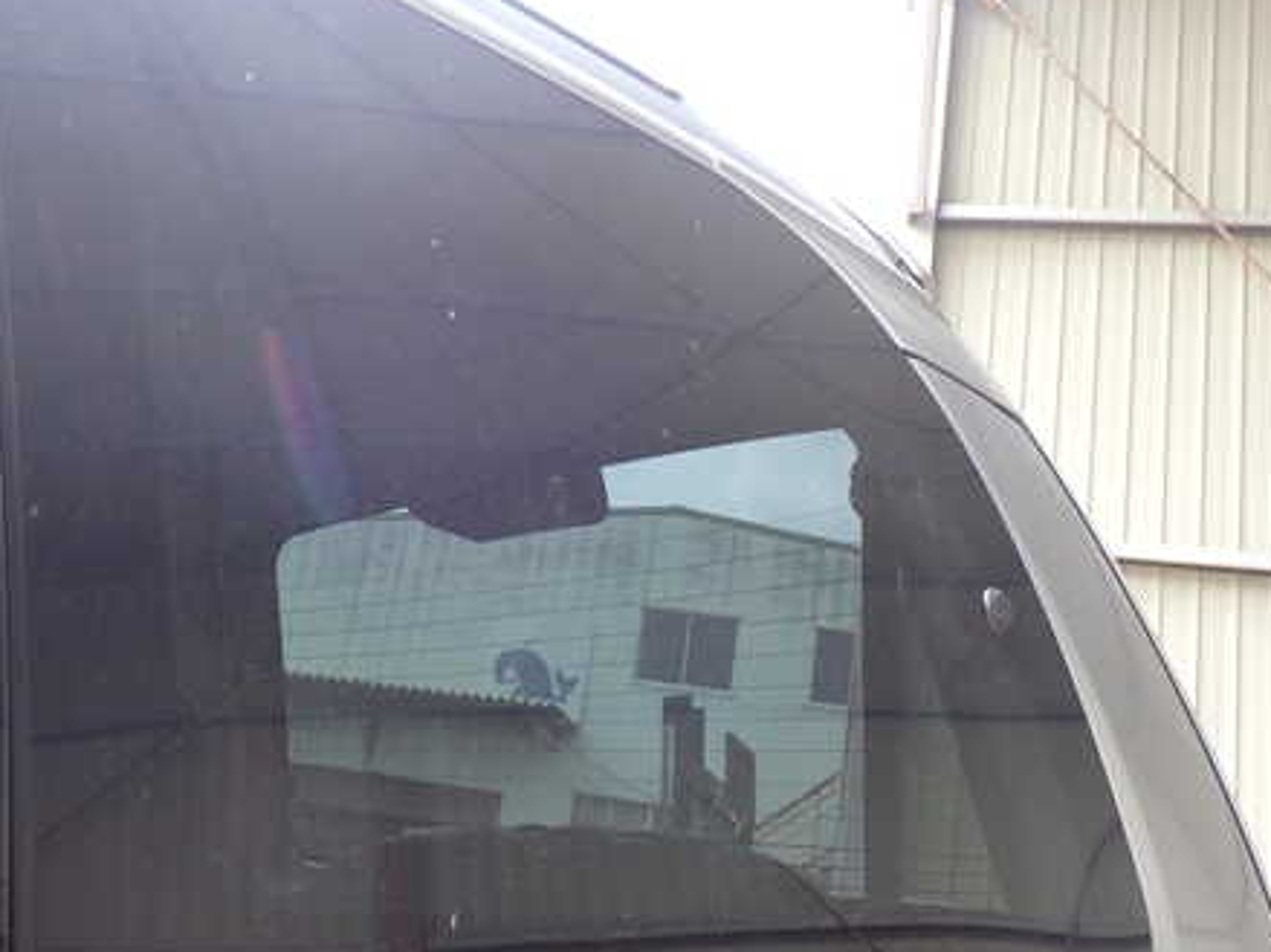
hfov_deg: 45.2
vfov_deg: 35.1
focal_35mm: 41
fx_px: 1505
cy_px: 431
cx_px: 443
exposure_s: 1/80
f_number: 3.2
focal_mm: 5.4
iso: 100
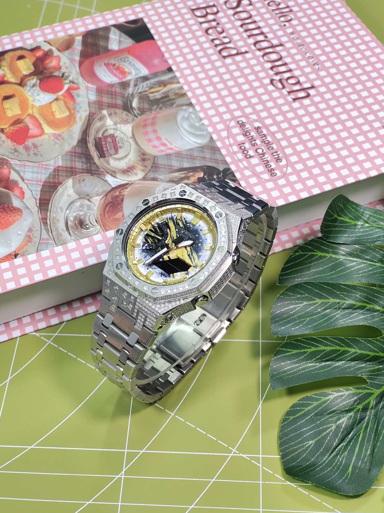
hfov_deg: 28.5
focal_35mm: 51
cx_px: 192
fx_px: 755
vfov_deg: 37.5
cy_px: 254
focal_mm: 7.55
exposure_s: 1/100
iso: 61
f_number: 2.08
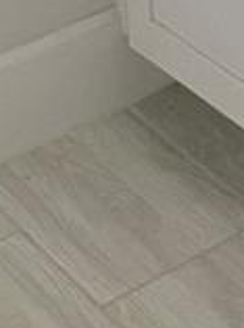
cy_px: -773
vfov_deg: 8.4
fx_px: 1736
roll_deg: +0.0
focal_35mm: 184
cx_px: 916
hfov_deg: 6.7
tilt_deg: -5.6
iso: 125
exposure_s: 1/237
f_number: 1.78
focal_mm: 6.76
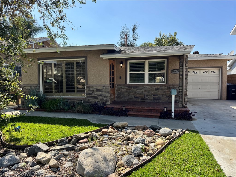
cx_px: 118
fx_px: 164
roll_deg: +0.7
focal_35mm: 24
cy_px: 88
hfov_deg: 71.6
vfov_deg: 56.8
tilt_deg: -1.8
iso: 80
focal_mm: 6.76
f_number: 1.78
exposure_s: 1/2833
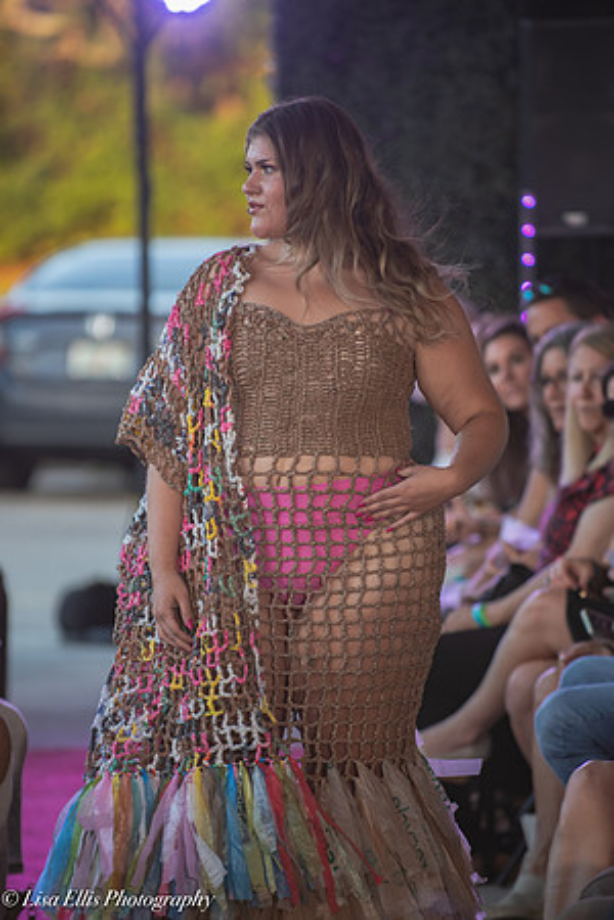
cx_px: 307
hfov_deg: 5.7
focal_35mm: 240
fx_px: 6140
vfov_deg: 8.6
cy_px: 460
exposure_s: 1/250
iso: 400
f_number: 4
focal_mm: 200
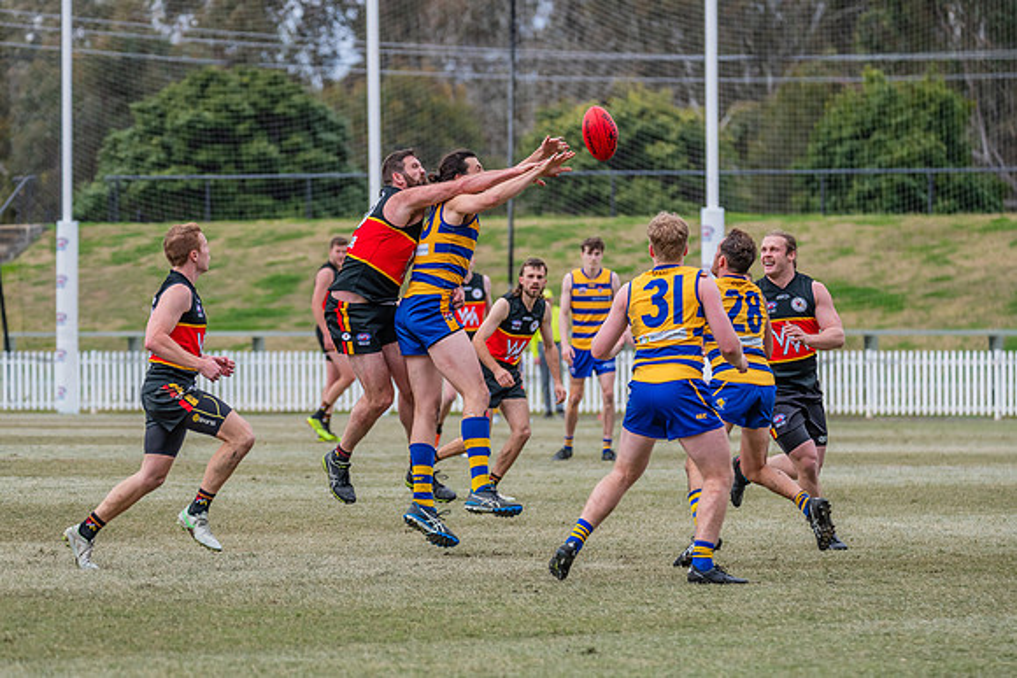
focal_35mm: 269
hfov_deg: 7.7
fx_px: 7588
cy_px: 339
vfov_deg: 5.1
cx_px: 499
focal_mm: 260
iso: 800
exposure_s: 1/1600
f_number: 7.1
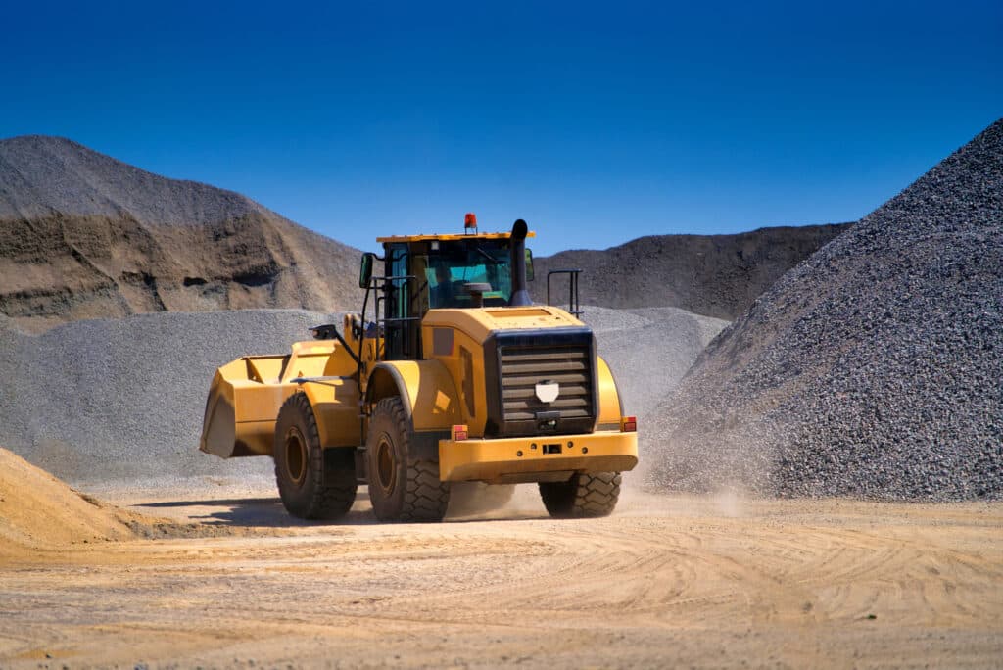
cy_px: 335
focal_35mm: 183
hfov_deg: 11.2
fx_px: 5101
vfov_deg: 7.5
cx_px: 502
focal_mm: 183
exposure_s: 1/5000
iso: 200
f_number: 4
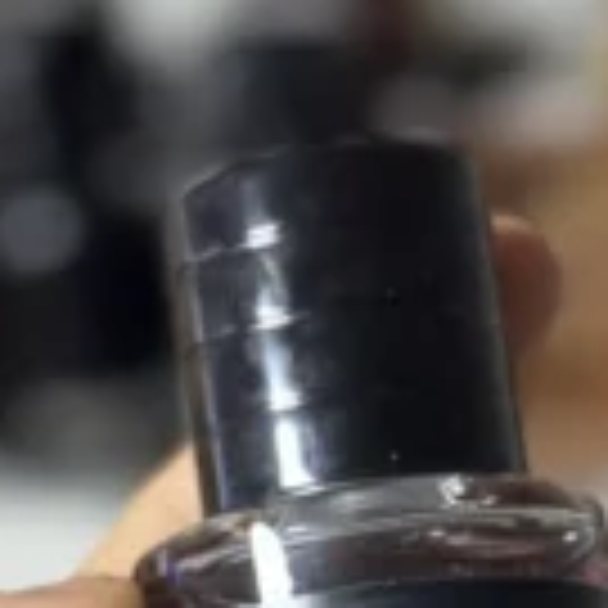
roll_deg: +3.2
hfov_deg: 9.7
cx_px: 396
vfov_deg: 9.4
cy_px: 948
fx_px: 3577
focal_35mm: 180
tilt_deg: -23.9
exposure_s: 1/50
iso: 200
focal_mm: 6.76
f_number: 1.78
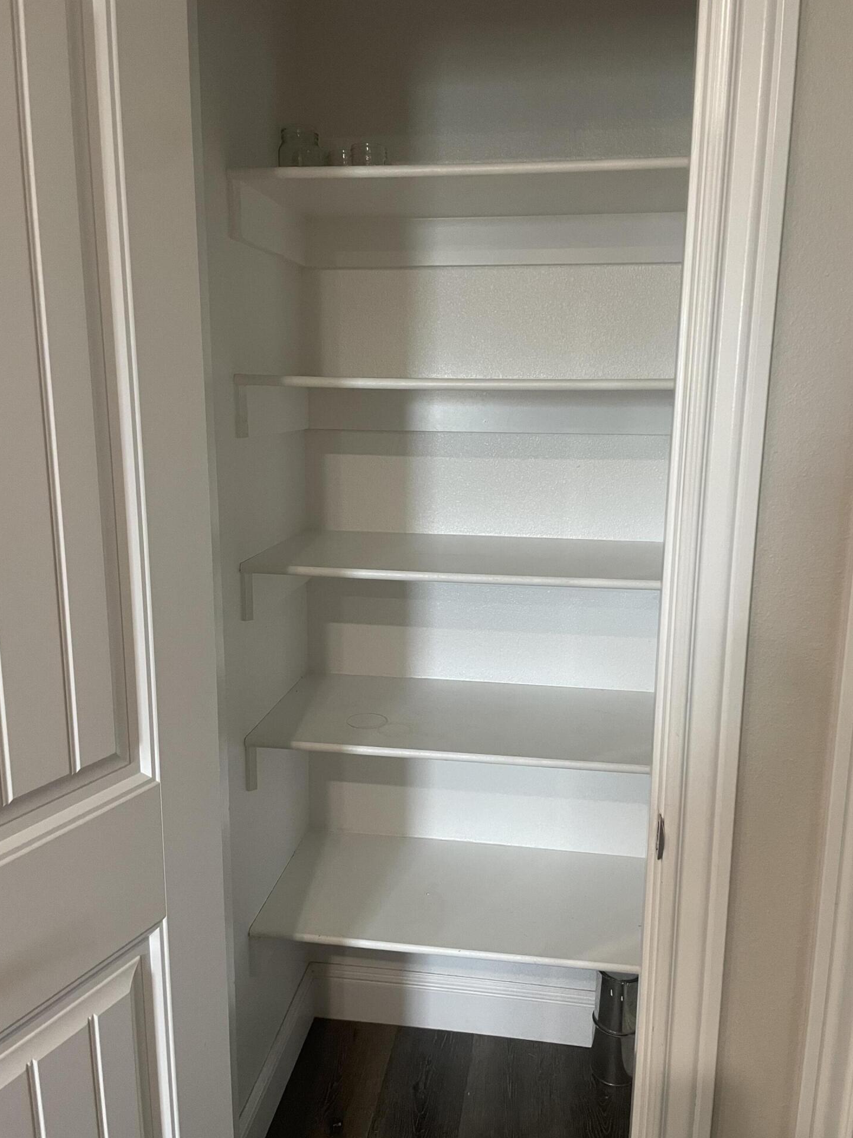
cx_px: 436
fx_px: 887
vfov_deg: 65.3
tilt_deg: -9.7
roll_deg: +0.5
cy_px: 567
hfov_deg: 51.3
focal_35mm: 27
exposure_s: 1/60
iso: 320
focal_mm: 4.2
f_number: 1.6
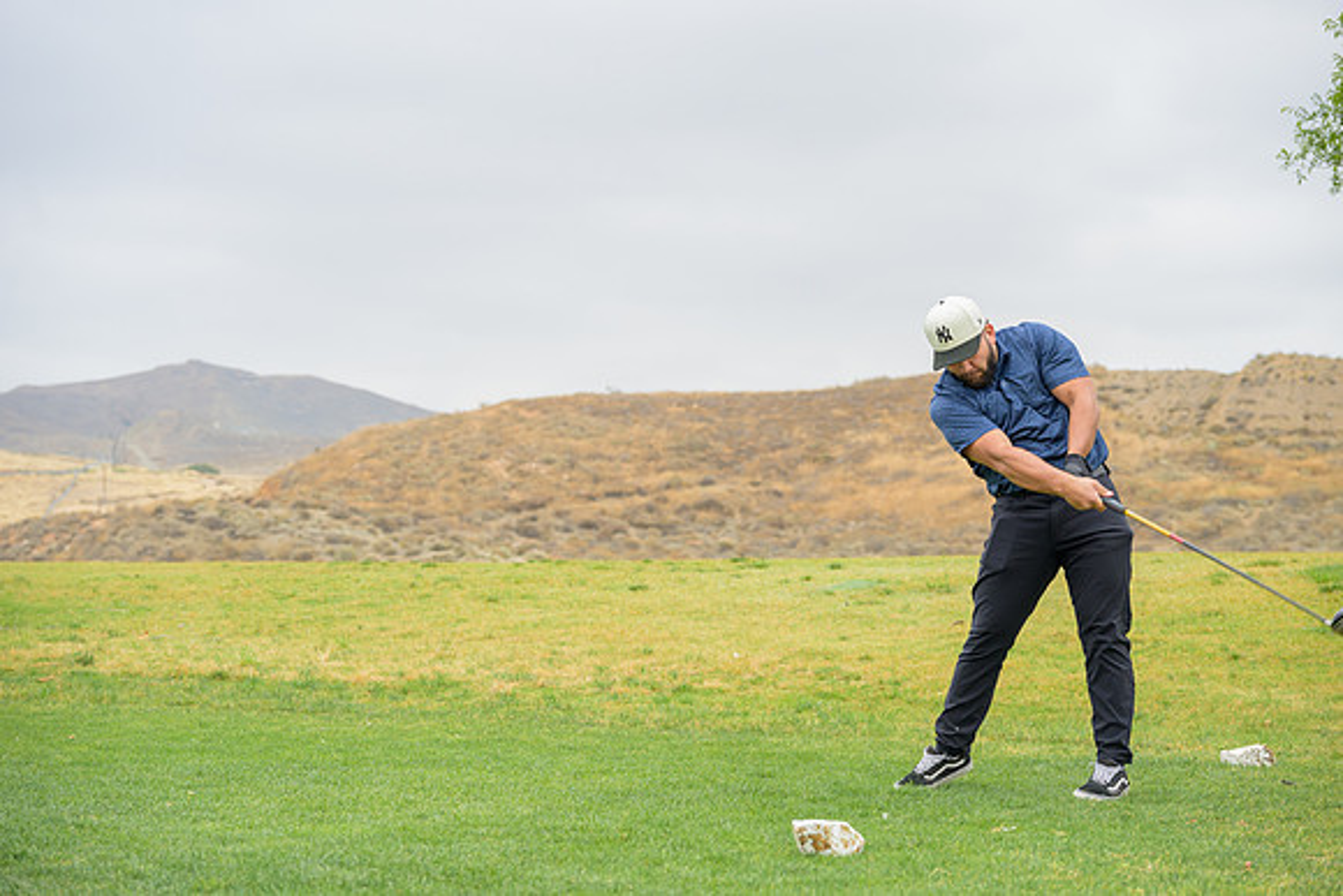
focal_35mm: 67
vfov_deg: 20.3
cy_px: 448
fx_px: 2500
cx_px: 672
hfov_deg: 30.1
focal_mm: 67
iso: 800
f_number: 4
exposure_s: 1/2500
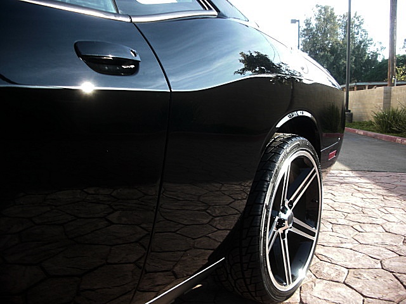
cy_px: 152
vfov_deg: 39.7
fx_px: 422
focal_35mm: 36
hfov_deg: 51.4
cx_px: 203
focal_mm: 6.3
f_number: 2.8
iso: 50
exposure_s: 1/125
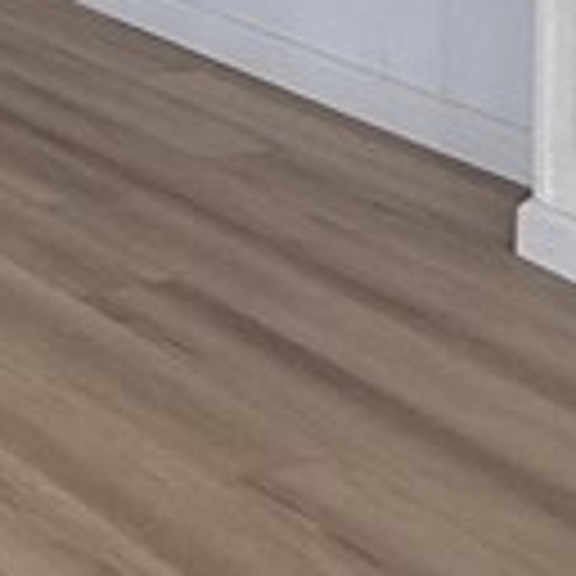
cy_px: -634
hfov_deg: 11.4
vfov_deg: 14.2
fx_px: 1864
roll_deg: +0.5
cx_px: -1102
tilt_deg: -0.8
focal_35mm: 99
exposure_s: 1/120
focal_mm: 2.22
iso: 200
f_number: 2.2
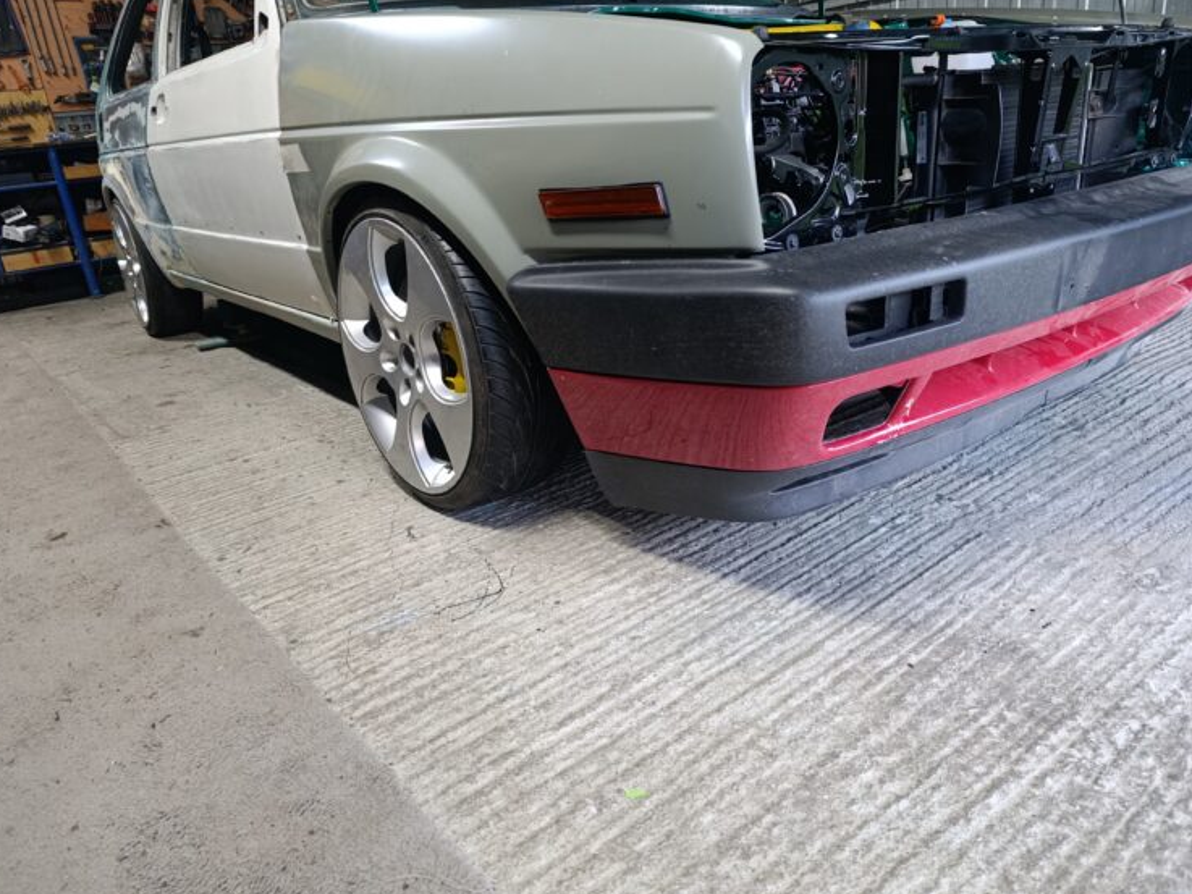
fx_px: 827
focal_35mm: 24
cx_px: 598
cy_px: 453
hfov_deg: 71.6
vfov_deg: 56.8
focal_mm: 6.11
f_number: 1.65
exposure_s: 1/50
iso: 1271
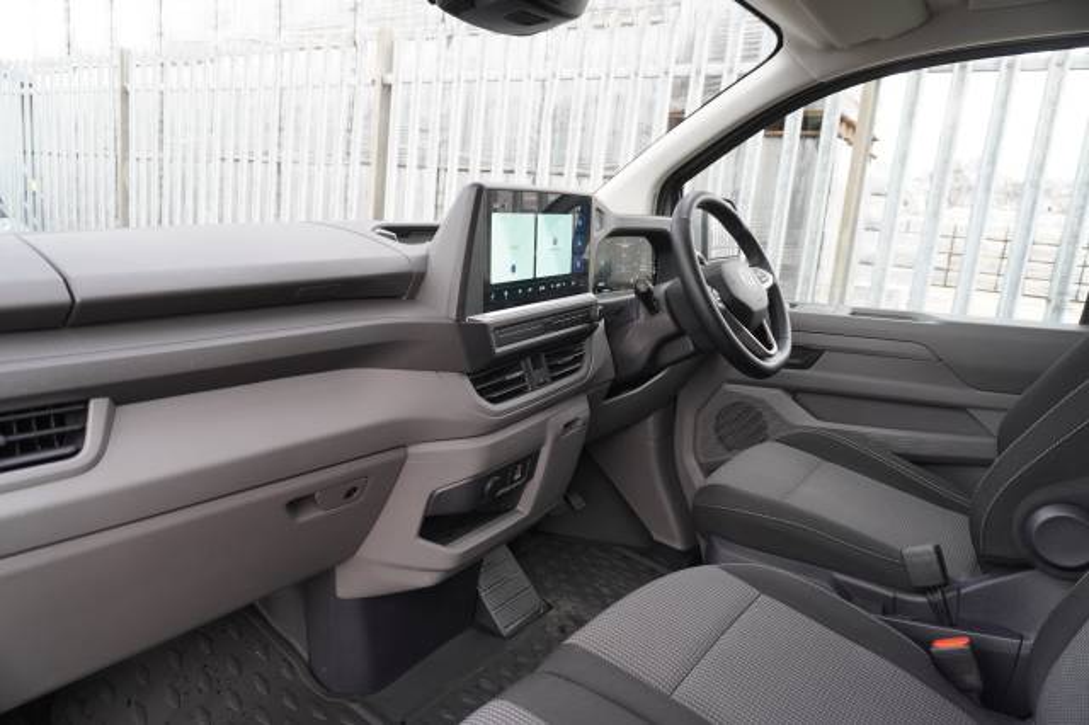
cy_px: 362
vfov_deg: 53.1
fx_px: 726
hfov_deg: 73.8
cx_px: 544
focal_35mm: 24
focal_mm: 16
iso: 500
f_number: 4
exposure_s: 1/60
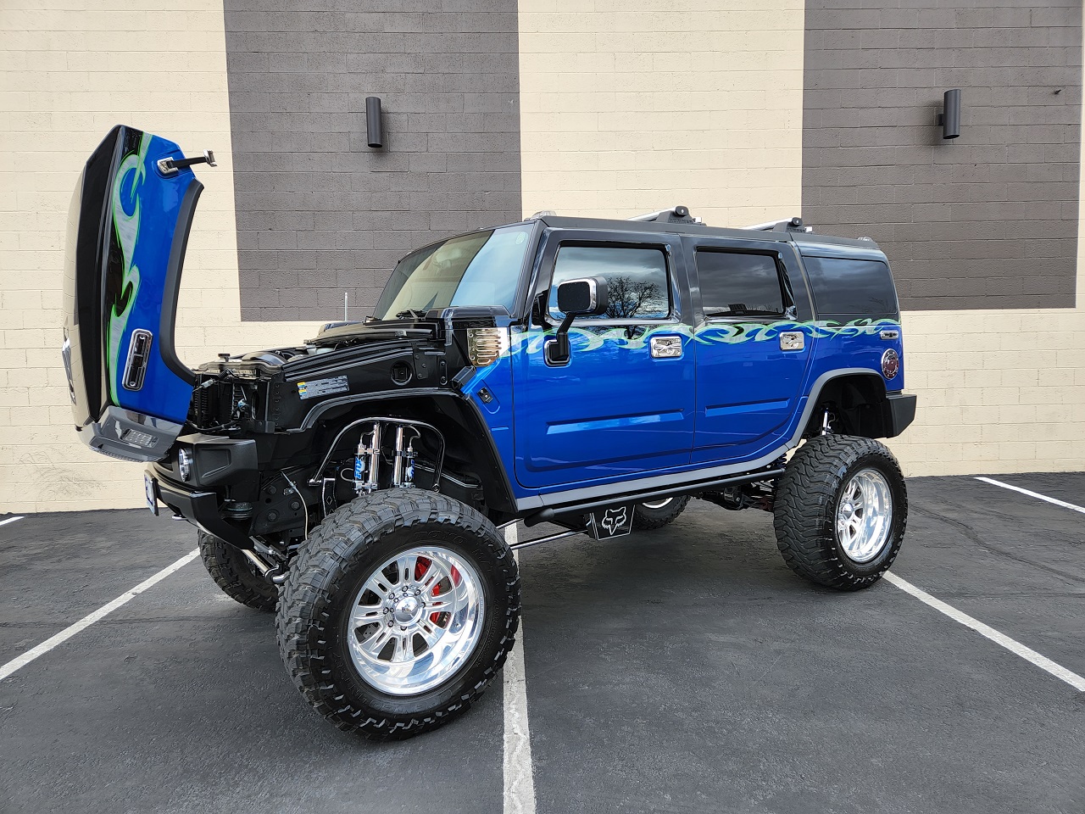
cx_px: 542
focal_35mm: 23
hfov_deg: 73.9
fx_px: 721
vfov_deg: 58.9
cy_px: 407
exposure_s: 1/279
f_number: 1.8
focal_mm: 5.4
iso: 20
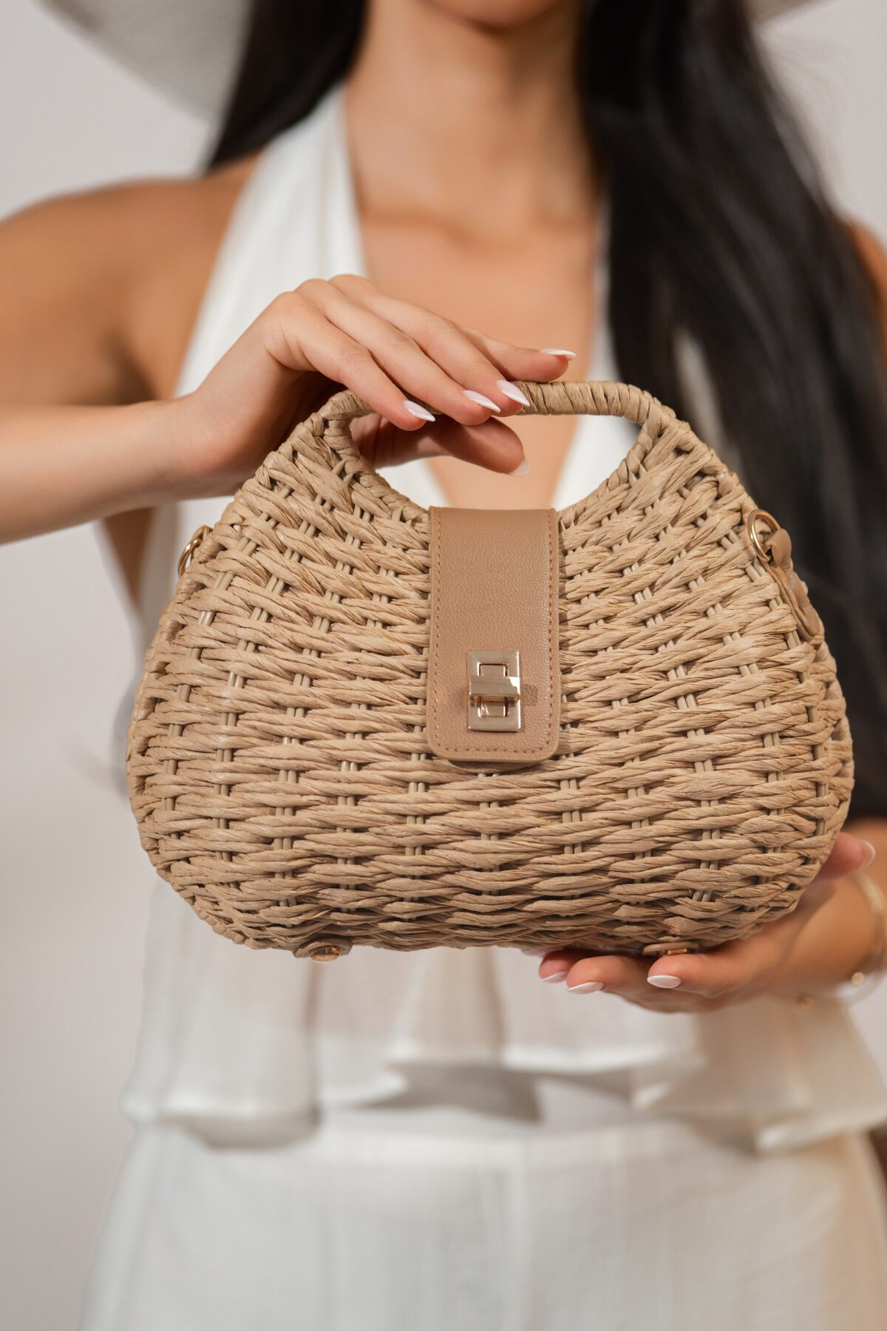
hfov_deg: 13.4
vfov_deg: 20.0
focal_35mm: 102
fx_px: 3769
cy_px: 666
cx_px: 444
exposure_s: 1/320
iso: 640
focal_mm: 102
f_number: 2.8
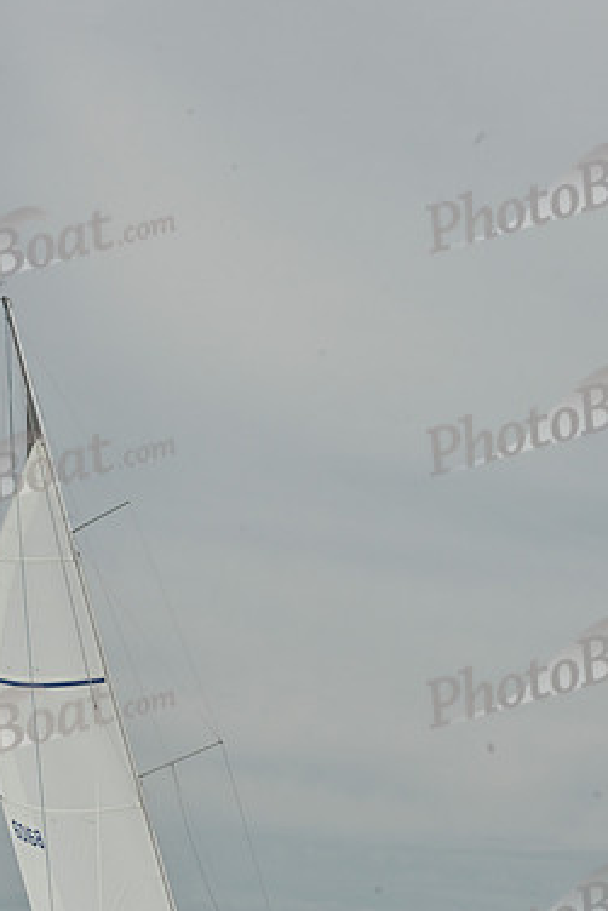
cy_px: 574
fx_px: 2733
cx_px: 302
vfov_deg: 18.9
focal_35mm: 108
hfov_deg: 12.7
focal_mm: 70
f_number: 13
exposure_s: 1/1250
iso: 320
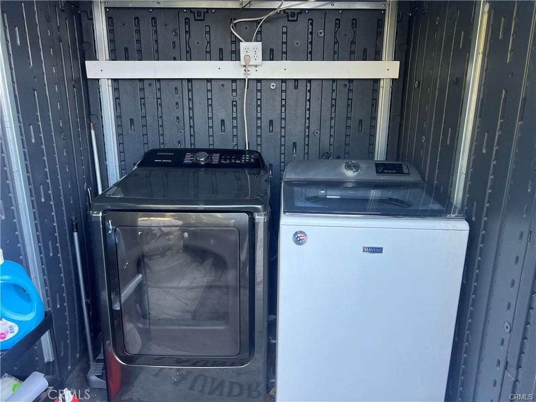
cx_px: 268
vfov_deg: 53.1
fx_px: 403
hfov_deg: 67.3
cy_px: 201
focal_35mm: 26
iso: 100
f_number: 1.5
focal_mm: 5.7
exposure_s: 1/121
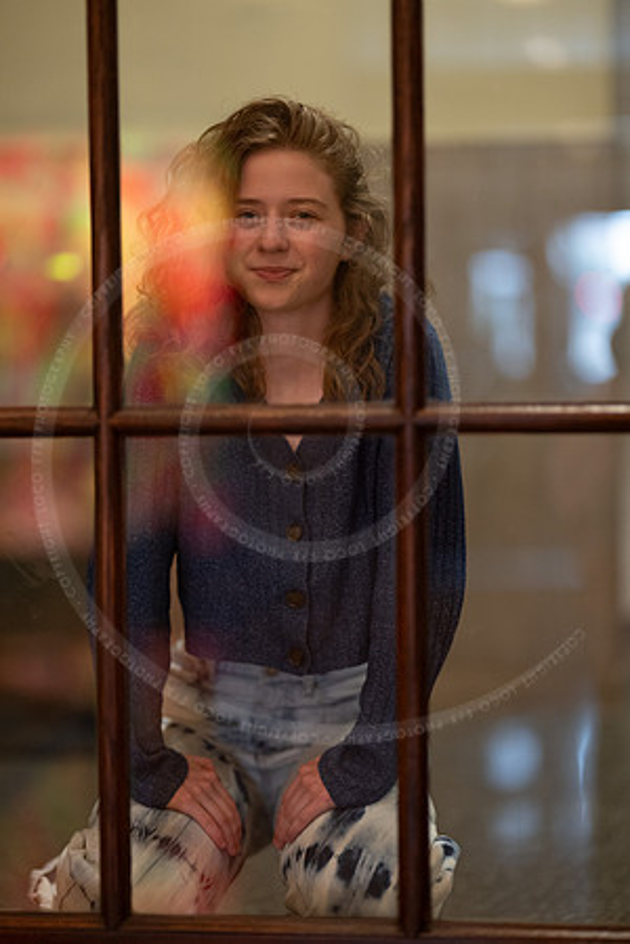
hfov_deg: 16.1
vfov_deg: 23.9
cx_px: 315
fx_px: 2231
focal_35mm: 85
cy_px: 472
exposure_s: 1/250
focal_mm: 85
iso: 1600
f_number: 1.2
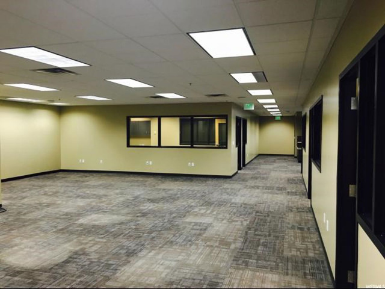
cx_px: 192
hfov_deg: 61.7
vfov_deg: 48.2
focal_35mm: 29
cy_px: 144
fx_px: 323
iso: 100
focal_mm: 4.15
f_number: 2.2
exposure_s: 1/30
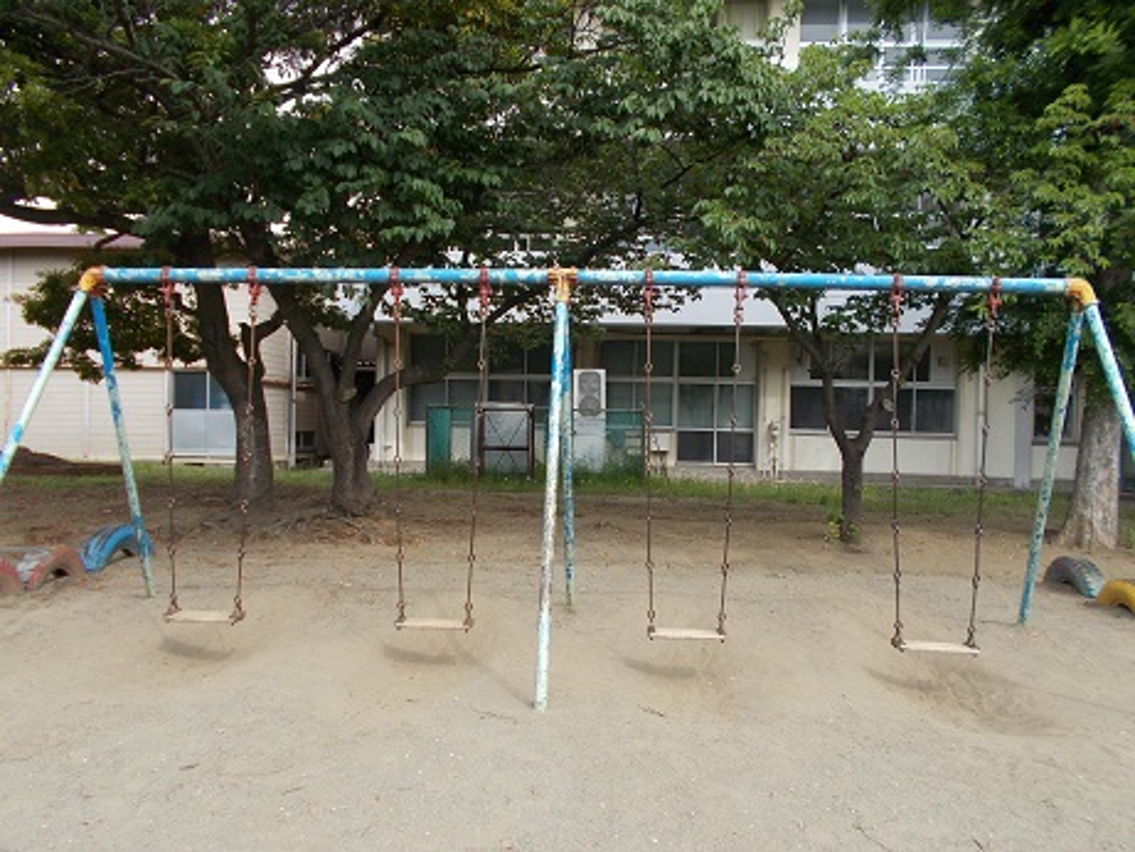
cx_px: 568
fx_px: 853
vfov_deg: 53.1
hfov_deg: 67.3
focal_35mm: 26
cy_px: 426
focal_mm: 4.6
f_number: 3.2
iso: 80
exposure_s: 1/400
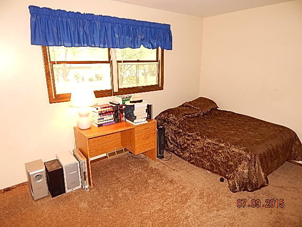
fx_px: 201
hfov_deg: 73.9
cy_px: 114
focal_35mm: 23
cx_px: 151
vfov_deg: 58.9
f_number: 3
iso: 200
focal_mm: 4
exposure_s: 1/30
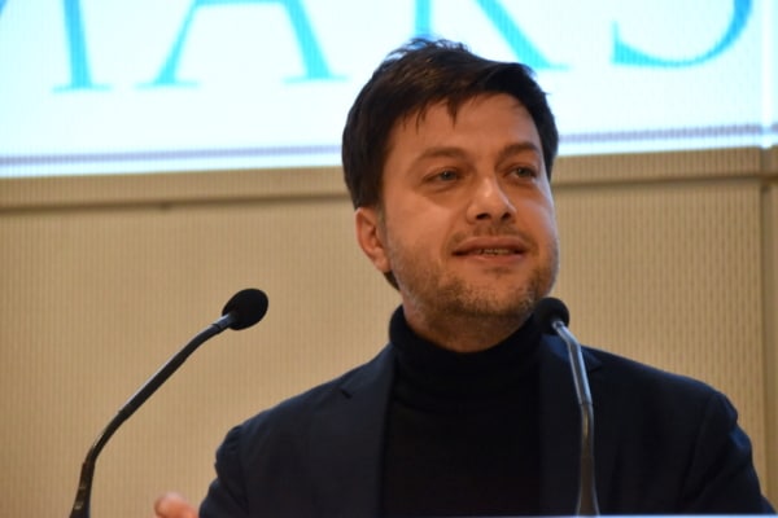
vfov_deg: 6.3
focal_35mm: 218
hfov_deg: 9.5
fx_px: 4700
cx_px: 389
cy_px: 259
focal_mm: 145
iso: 6400
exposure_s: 1/250
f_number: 6
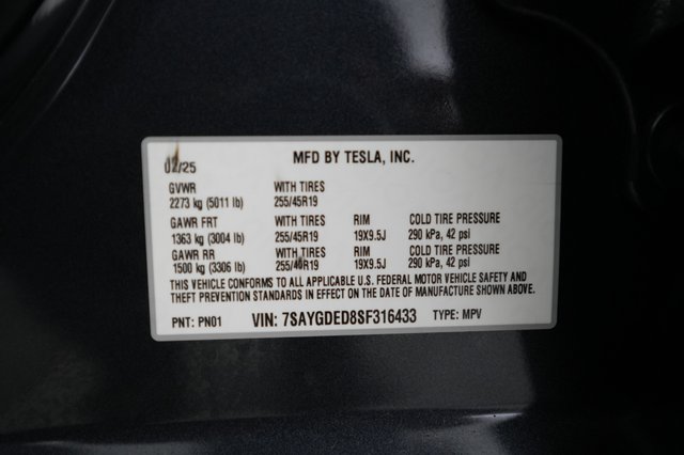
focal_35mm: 28
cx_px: 342
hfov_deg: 65.5
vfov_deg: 46.4
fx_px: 532
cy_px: 228
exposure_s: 1/60
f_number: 2.8
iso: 2500
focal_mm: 28
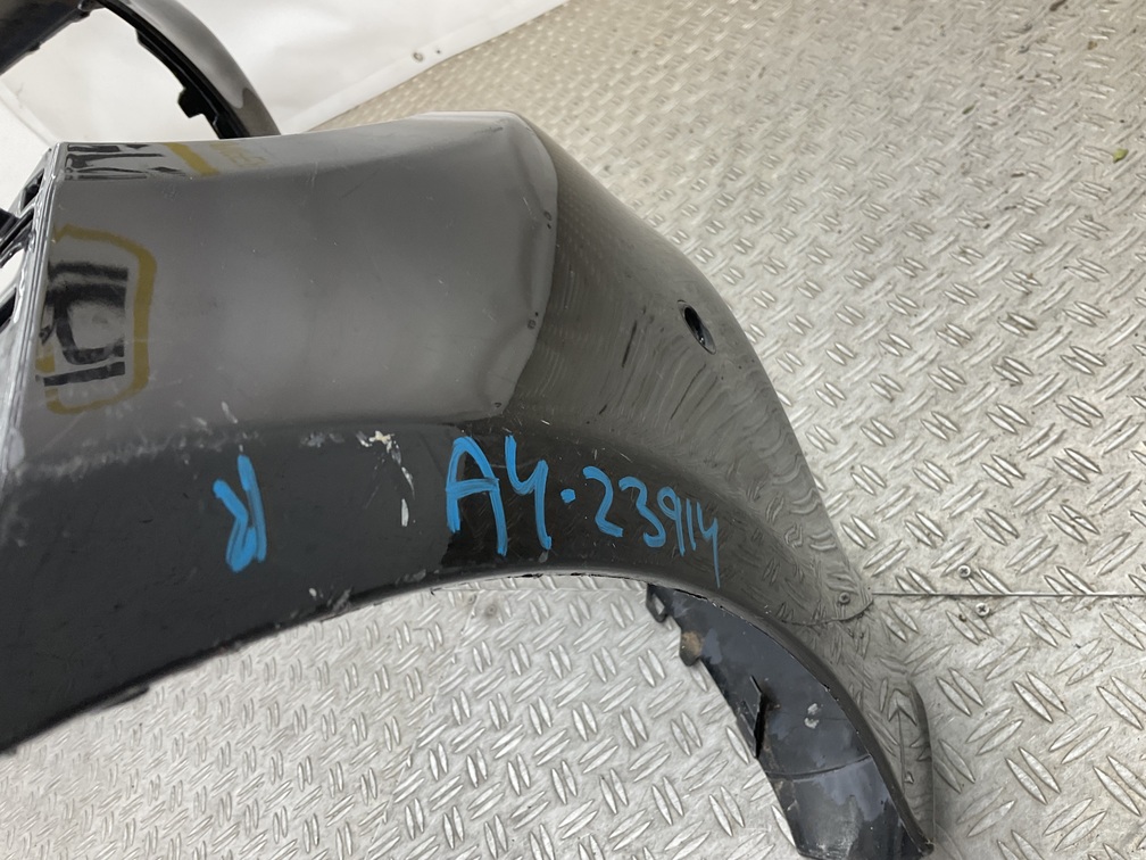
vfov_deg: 48.2
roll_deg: +40.4
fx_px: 960
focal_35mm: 29
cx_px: 573
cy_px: 430
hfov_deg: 61.7
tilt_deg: -37.7
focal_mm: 3
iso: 50
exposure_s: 1/120
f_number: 1.8
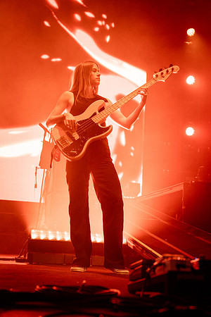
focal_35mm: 49
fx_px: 431
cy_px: 158
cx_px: 106
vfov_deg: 40.3
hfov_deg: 27.5
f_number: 4
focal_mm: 49
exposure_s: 1/250
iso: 1600
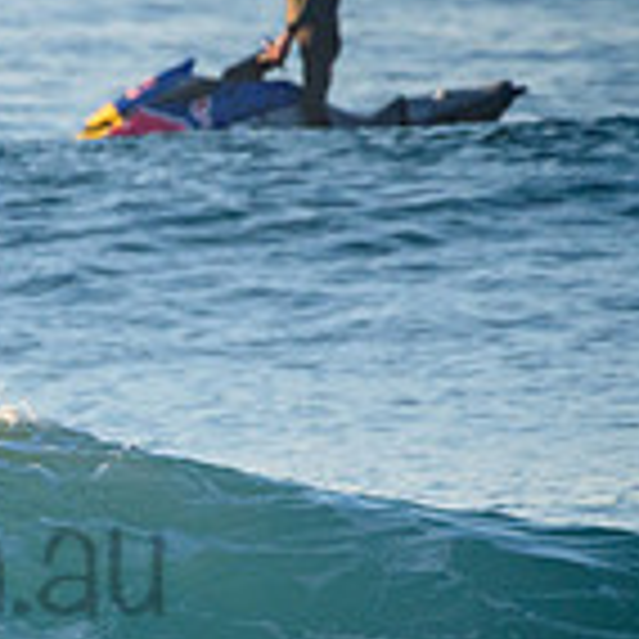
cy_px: 511
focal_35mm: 1730
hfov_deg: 1.0
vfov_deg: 1.0
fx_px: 36131
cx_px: -310
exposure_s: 1/2000
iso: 560
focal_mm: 500
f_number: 5.6
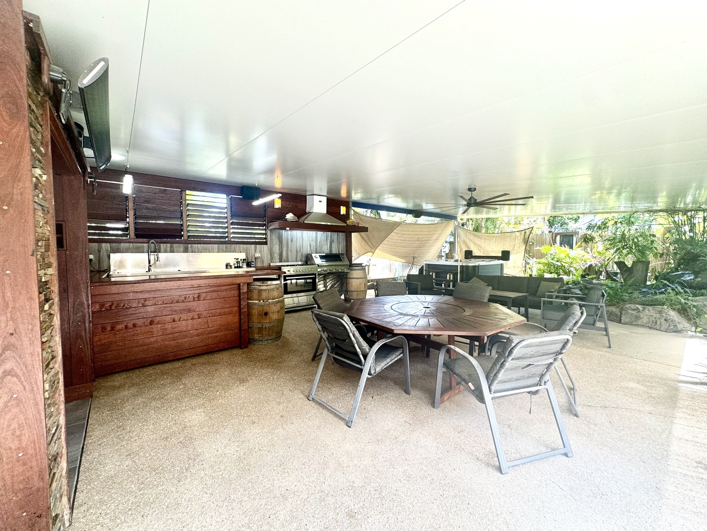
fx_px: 286
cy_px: 266
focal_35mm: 14
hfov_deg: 102.1
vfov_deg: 85.7
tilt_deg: -3.0
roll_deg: +0.2
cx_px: 354
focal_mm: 2.22
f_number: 2.2
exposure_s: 1/100
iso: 80
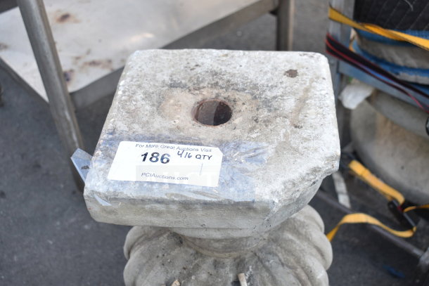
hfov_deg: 43.6
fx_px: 536
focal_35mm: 45
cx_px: 214
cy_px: 143
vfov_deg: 29.9
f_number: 4.5
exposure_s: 1/100
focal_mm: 30
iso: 200
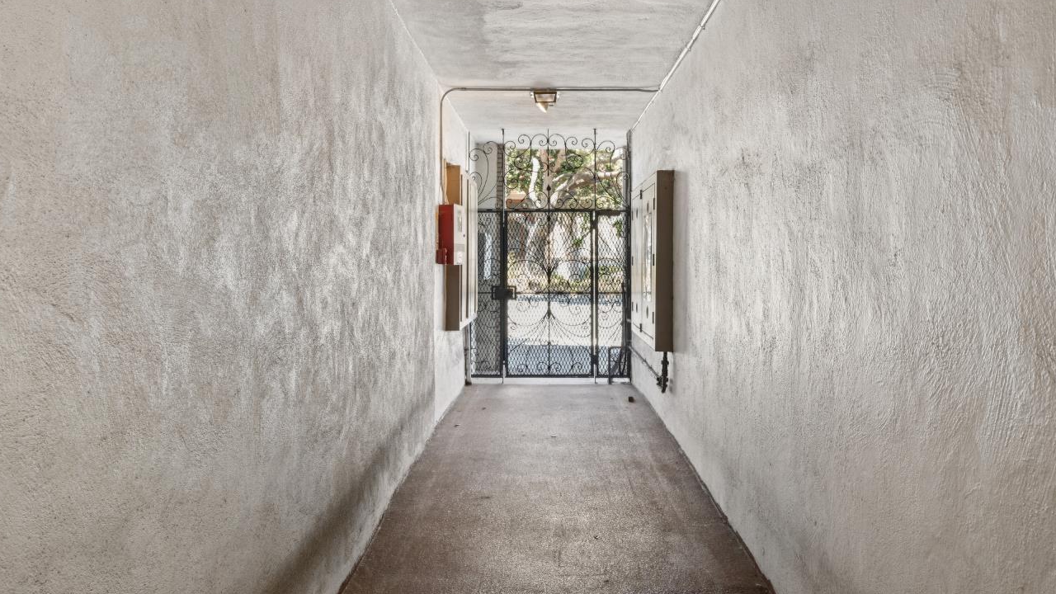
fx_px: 773
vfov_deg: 42.0
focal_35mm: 28
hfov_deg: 68.6
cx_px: 542
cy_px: 269
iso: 400
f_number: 8
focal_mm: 22.5
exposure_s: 1/10
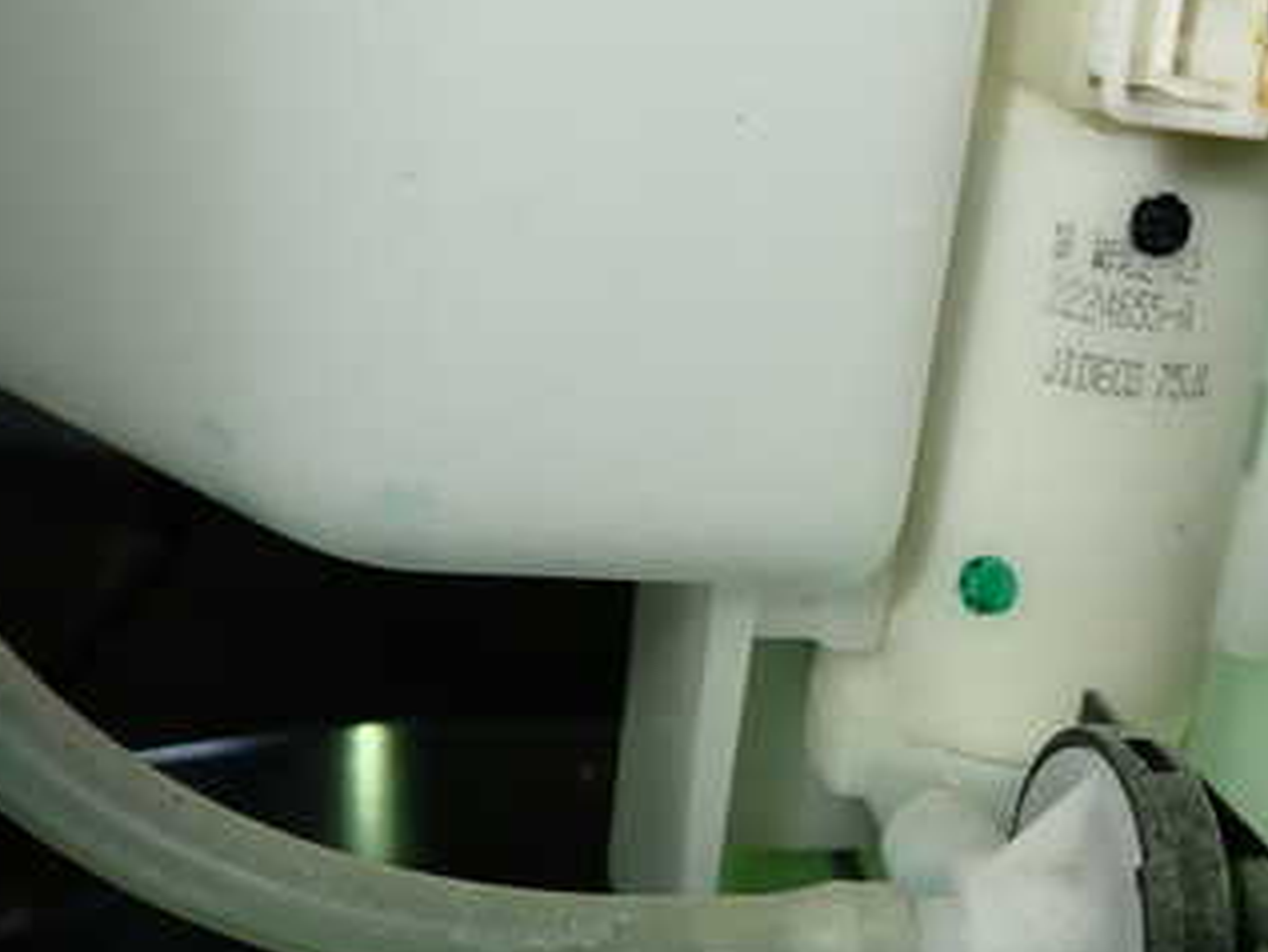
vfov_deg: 27.5
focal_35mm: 53
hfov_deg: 34.2
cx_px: 1136
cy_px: 496
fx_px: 1942
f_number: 2.2
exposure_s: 1/60
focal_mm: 5.05
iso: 160
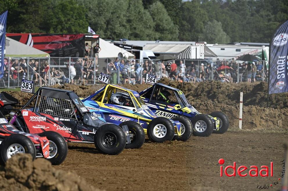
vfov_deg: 7.2
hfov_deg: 10.8
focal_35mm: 190
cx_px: 144
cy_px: 96
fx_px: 1518
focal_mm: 190
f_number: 6.3
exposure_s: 1/2500
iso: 400
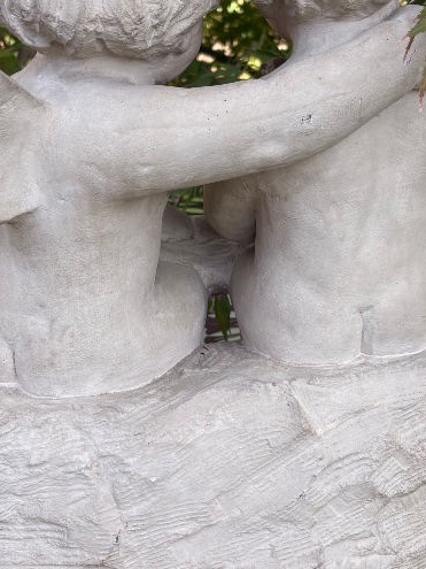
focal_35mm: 63
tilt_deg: -24.4
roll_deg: -1.1
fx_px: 1034
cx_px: 224
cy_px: 284
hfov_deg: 23.3
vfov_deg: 30.7
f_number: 1.6
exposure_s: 1/270
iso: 40
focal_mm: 5.96
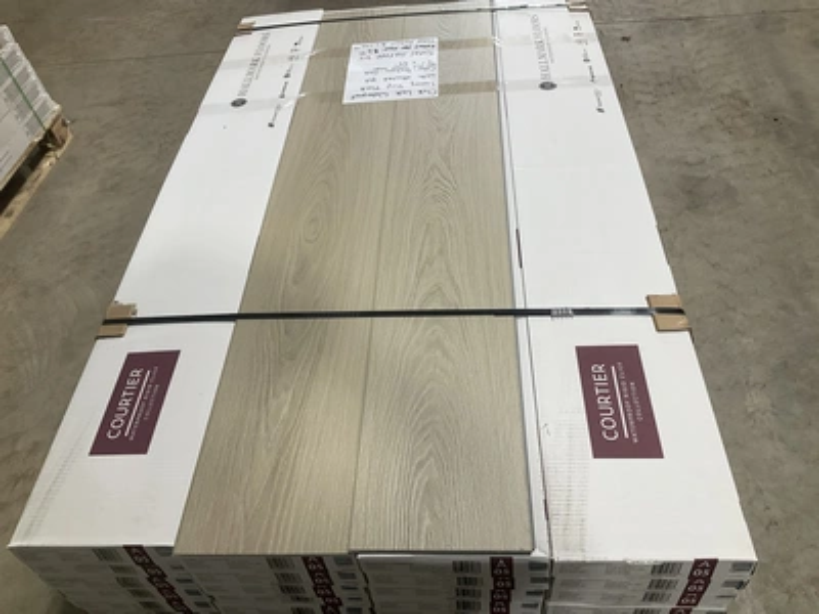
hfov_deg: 61.7
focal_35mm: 29
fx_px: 686
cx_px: 410
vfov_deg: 48.2
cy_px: 307
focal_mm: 3
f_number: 1.8
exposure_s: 1/101
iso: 64
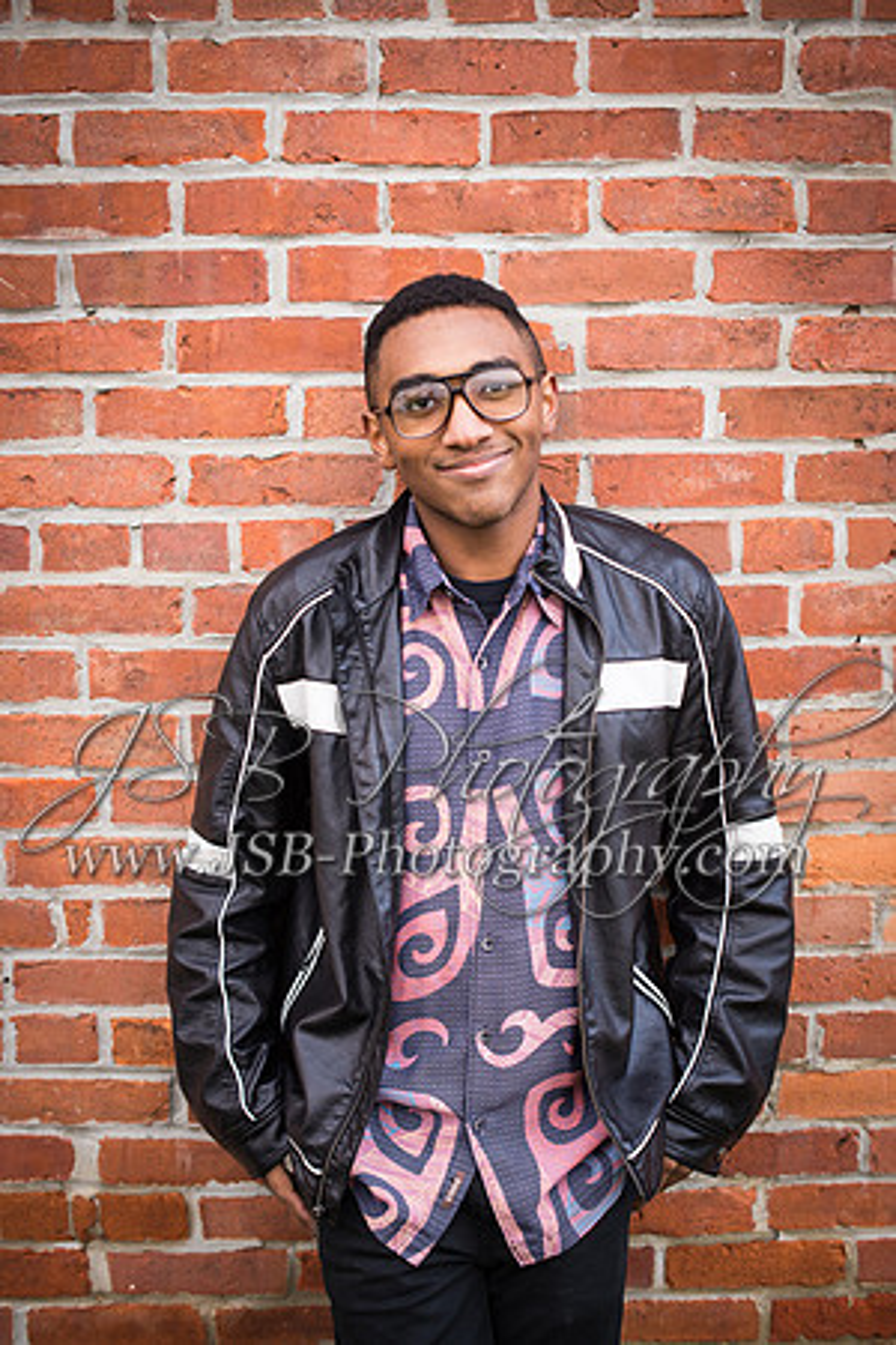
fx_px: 1867
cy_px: 672
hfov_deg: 27.0
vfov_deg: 39.6
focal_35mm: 50
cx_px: 448
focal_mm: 50
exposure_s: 1/30
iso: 200
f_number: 2.8
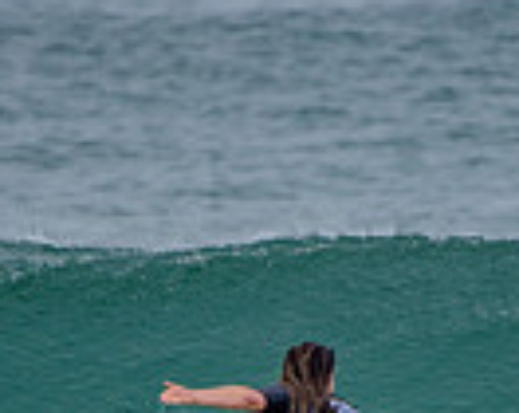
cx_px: 271
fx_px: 31710
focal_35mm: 2069
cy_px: 557
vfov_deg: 0.7
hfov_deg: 0.9
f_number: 5.6
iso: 220
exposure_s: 1/2000
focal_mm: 500
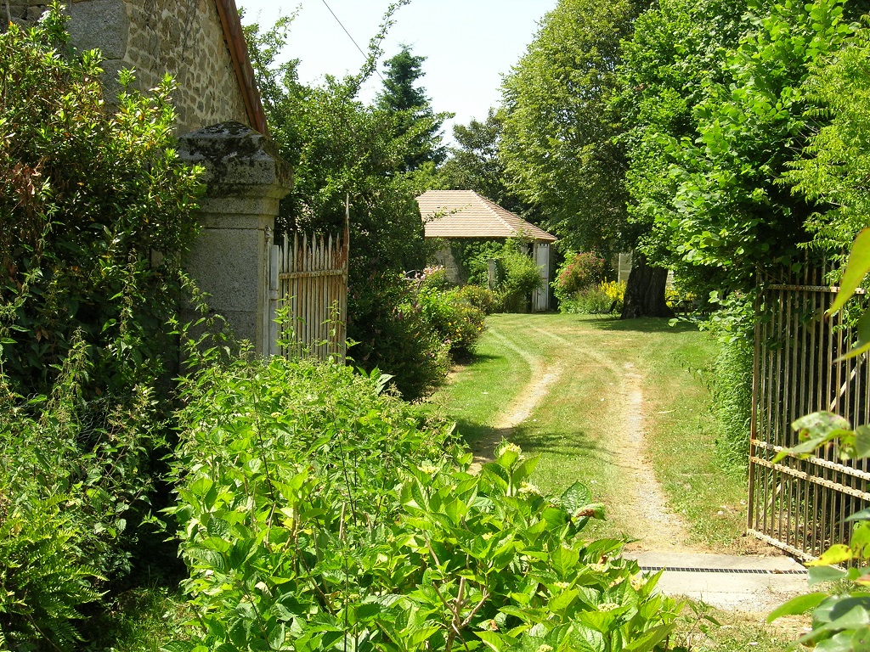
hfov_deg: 37.5
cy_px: 326
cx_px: 435
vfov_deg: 28.6
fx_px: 1282
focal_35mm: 51
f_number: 5.4
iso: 64
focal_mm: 10.6
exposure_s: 1/173
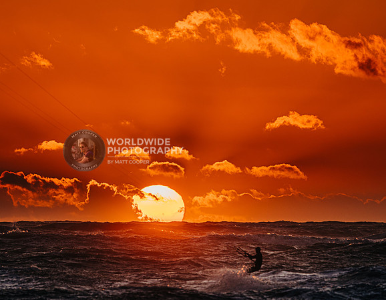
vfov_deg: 2.9
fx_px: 5921
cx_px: 191
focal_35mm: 524
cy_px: 88
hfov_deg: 3.7
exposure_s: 1/800
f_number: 8
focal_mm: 300
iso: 64
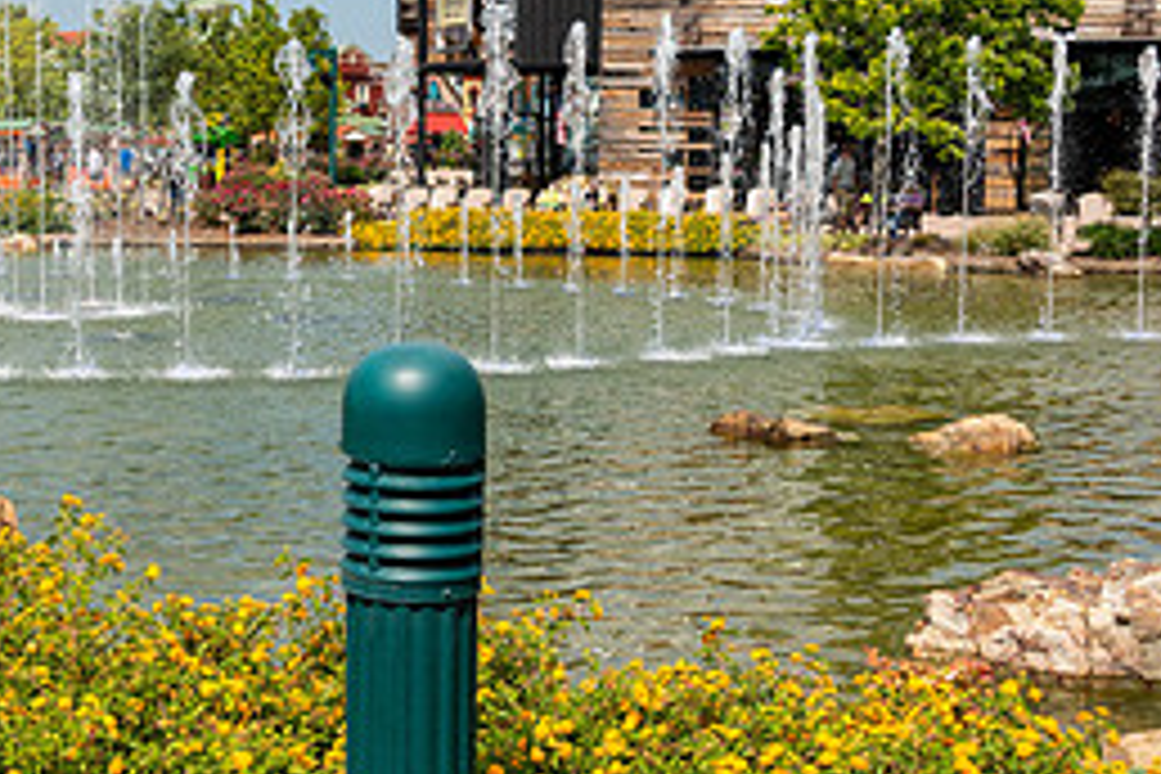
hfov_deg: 31.3
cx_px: 270
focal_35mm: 63
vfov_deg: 21.6
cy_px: 340
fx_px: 2032
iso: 100
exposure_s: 1/400
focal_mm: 28
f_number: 7.1
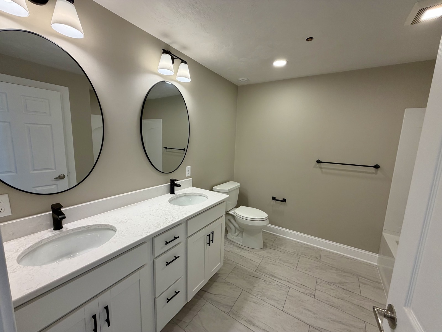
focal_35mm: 14
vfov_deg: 85.7
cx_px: 221
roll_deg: -1.5
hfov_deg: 102.1
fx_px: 179
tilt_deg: -8.3
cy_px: 166
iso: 125
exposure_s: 1/120
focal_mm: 2.22
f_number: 2.2
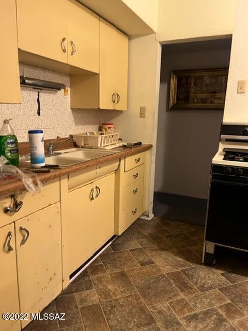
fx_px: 248
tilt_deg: -14.0
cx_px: 124
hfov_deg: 53.1
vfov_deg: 67.3
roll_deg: -3.1
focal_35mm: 26
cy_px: 166
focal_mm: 5.1
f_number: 1.6
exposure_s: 1/40
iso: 640
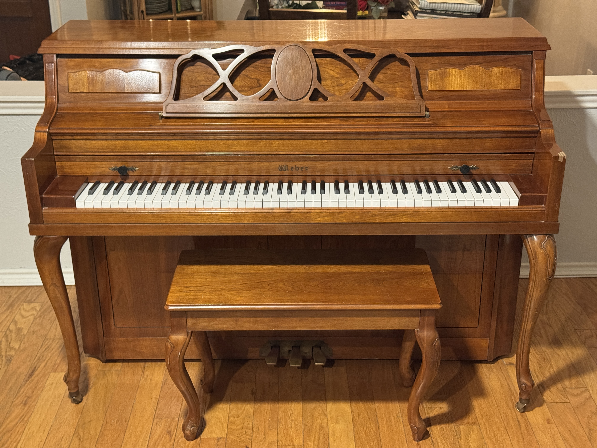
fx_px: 828
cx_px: 298
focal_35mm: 48
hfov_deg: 39.7
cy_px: 224
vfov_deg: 30.3
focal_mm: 6.76
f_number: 1.78
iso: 500
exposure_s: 1/40
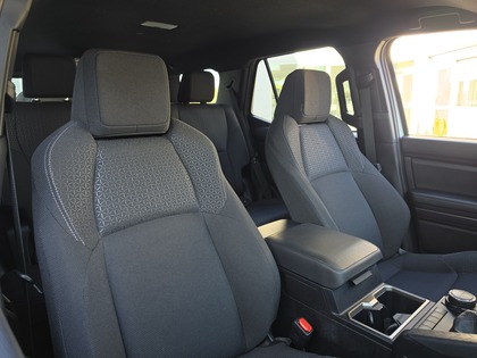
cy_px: 179
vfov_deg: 58.9
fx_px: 317
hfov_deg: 73.9
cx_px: 238
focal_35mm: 23
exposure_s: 1/180
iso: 50
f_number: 1.4
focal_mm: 6.5
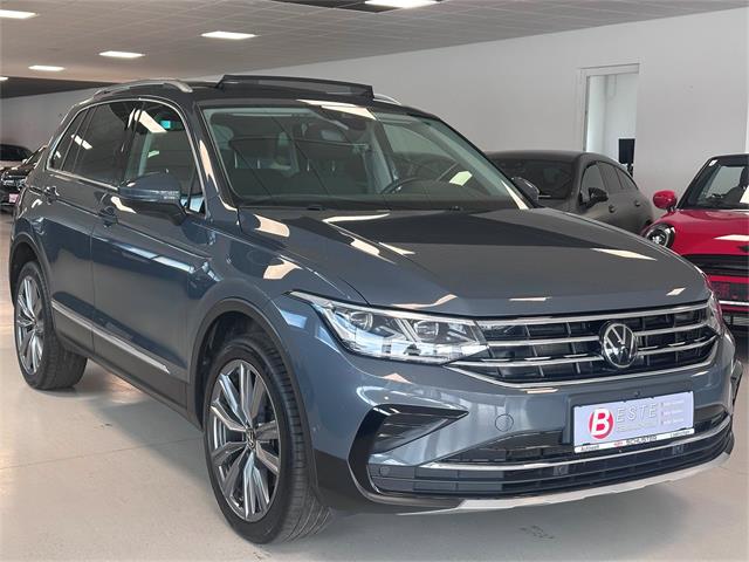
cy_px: 281
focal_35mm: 48
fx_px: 1039
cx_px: 374
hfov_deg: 39.7
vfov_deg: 30.3
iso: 100
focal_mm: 6.86
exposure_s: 1/60
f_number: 1.78
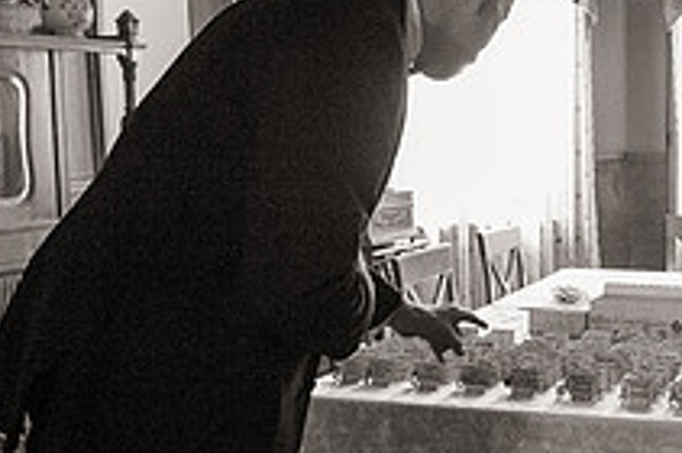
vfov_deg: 20.4
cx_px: 588
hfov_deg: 29.5
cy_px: 324
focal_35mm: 66
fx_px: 1248
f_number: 3.5
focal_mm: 24
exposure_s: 1/200
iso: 6400
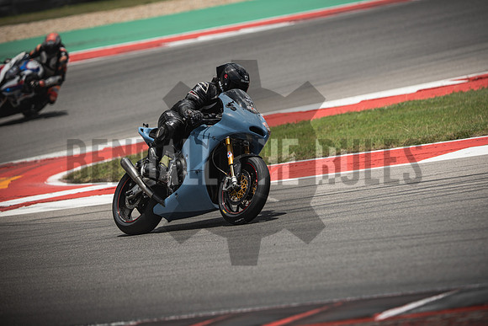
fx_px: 4067
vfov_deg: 4.6
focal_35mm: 300
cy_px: 163
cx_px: 244
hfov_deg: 6.9
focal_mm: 200
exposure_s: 1/2000
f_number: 2.8
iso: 125
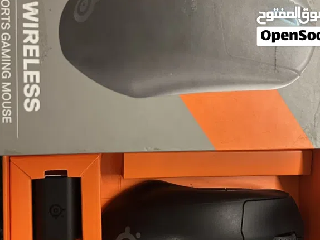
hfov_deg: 61.6
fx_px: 268
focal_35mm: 29
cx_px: 173
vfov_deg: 48.2
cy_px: 127
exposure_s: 1/60
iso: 500
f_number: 1.5
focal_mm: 5.7
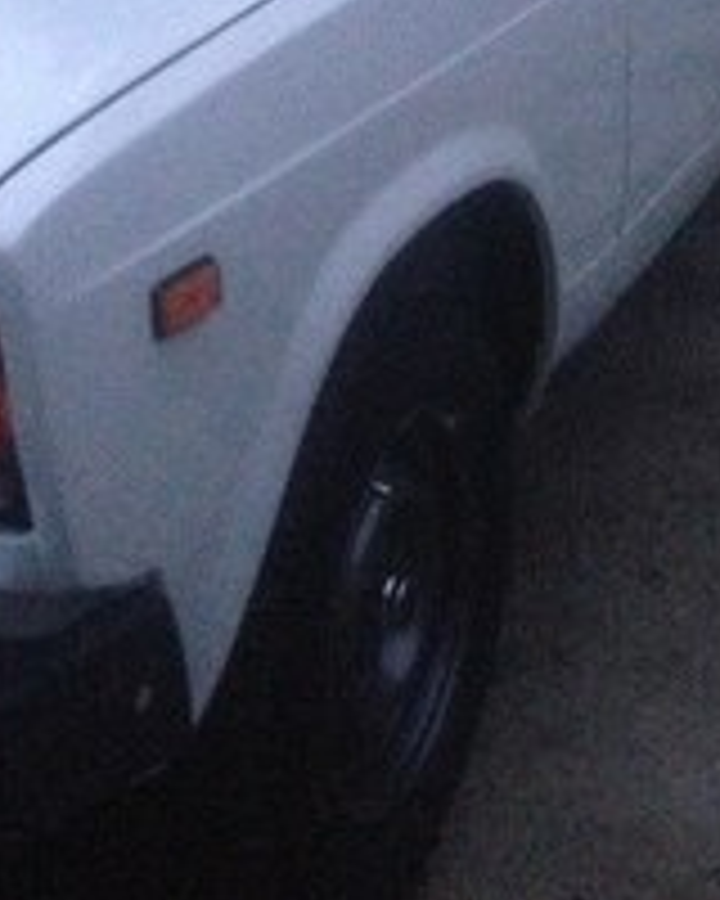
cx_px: 428
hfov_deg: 19.2
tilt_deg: -6.7
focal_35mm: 80
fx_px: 2131
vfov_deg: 22.3
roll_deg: -1.7
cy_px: -130
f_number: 2.4
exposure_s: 1/15
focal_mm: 4.12
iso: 640
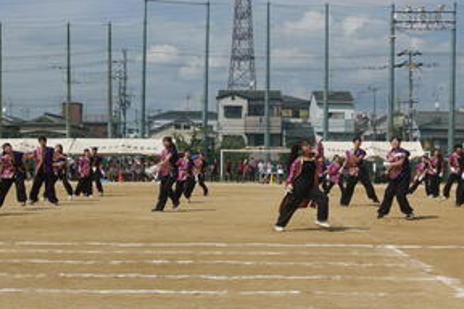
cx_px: 255
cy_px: 155
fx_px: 876
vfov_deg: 20.0
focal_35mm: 68
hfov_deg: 29.6
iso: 125
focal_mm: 18.1
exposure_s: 1/160
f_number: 5.6
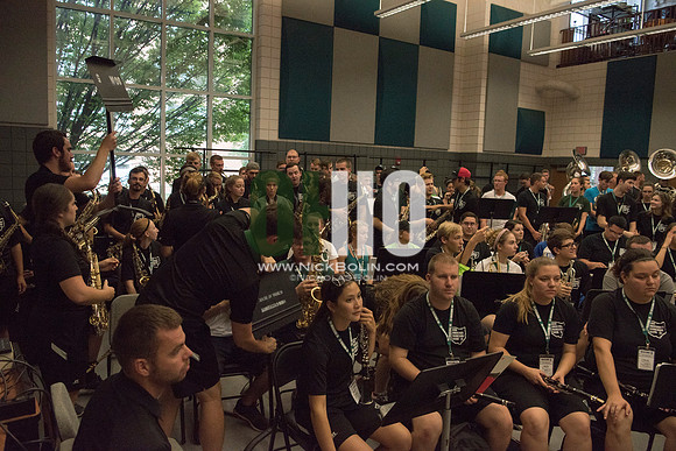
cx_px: 338
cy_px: 226
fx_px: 507
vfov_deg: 48.0
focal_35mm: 27
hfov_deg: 67.4
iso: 2500
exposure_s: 1/1000
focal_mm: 27
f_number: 5
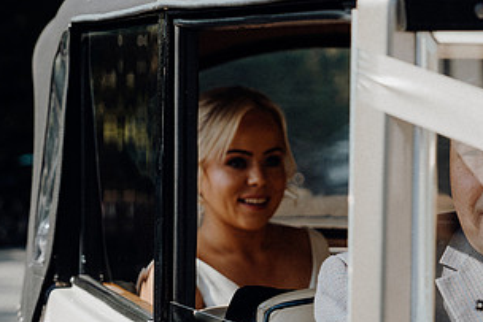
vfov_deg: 7.2
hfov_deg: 10.7
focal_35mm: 191
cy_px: 242
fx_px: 2564
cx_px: 338
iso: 125
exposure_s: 1/800
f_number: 3.5
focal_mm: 67
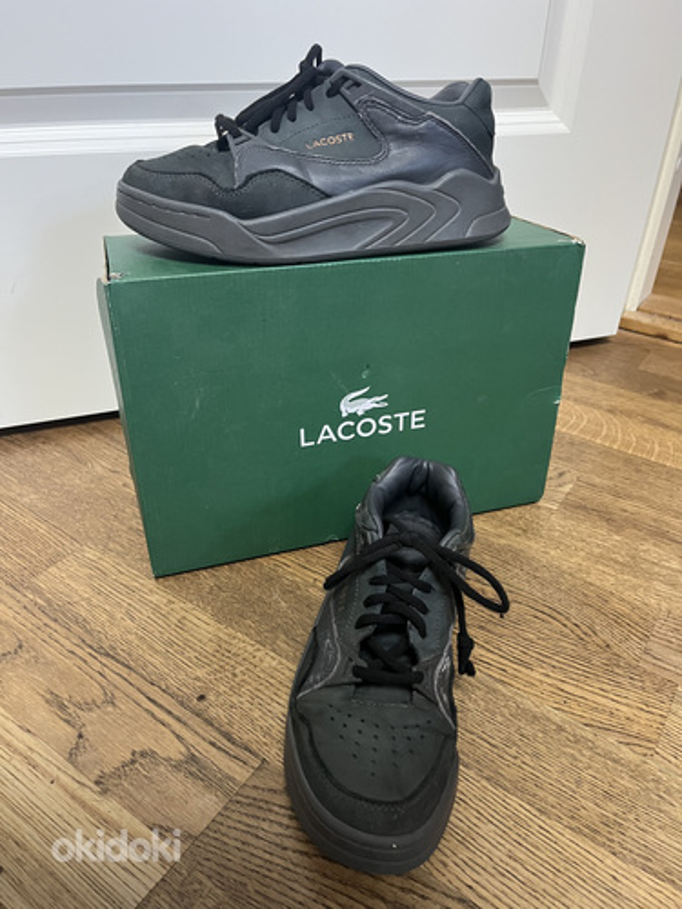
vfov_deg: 67.3
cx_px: 341
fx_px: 683
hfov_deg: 53.1
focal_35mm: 26
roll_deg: -1.8
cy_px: 454
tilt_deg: -34.3
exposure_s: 1/50
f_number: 1.6
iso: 400
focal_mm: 5.1
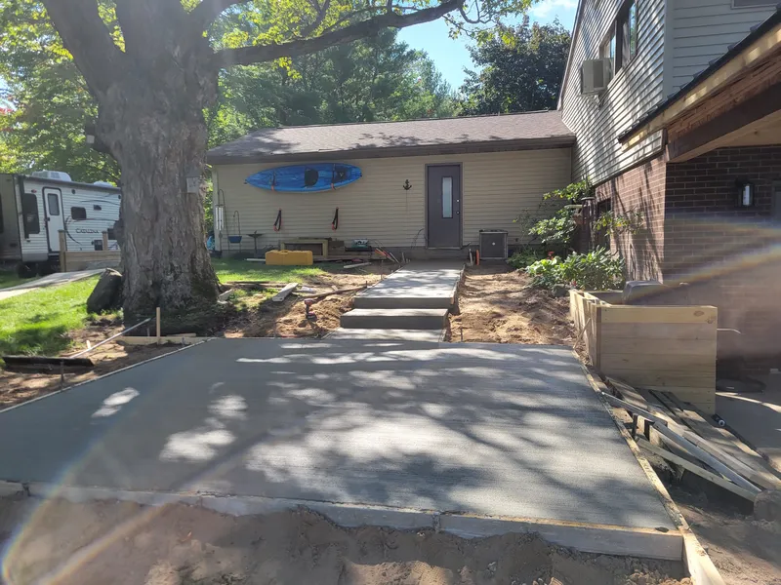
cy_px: 292
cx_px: 390
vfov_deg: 53.1
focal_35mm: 26
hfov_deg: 67.3
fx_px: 587
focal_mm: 5.4
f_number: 1.8
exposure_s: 1/662
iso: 40
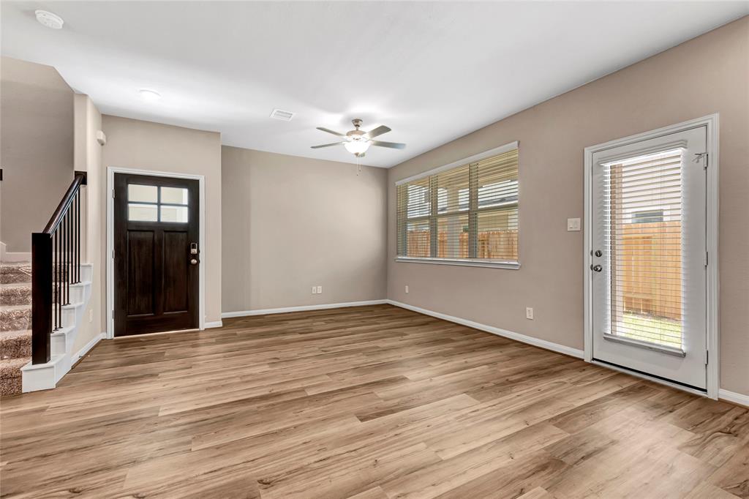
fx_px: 312
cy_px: 250
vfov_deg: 77.3
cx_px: 374
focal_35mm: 15
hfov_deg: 100.4
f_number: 8
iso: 200
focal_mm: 10
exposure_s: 1/15
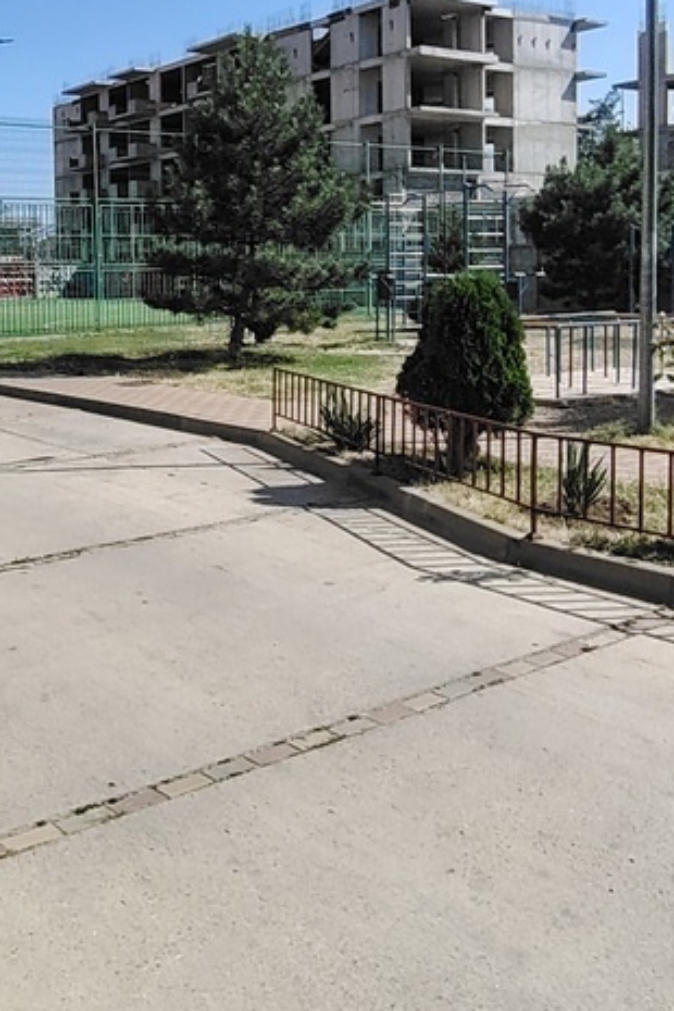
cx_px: 104
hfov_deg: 33.7
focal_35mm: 38
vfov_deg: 49.4
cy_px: 300
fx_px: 1067
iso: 100
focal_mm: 1.42
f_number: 2.2
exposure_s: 1/2847
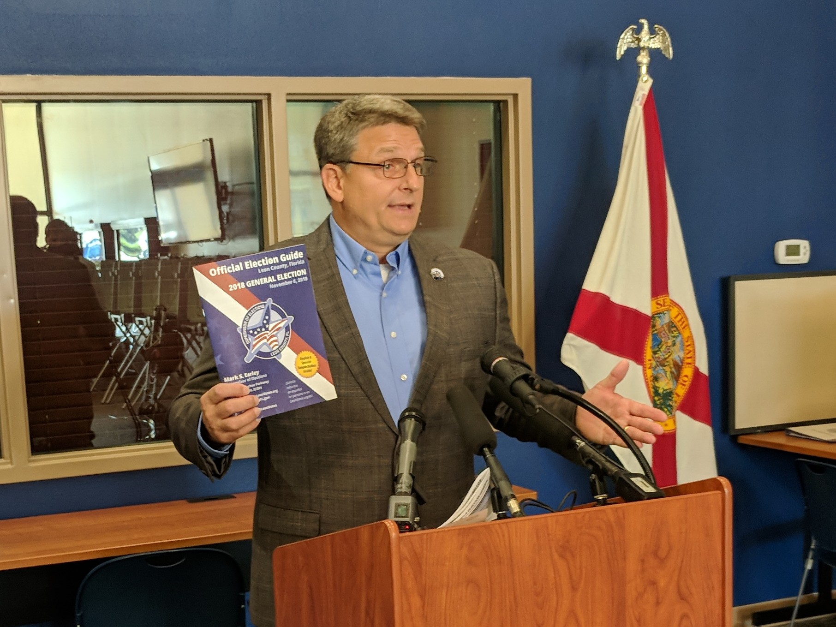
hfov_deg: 67.3
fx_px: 628
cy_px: 314
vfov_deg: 53.1
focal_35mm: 26
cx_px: 418
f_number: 2
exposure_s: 1/60
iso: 190
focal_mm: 4.67
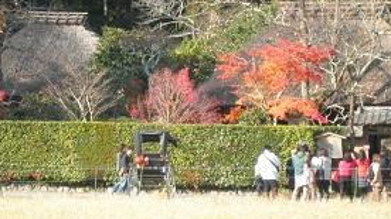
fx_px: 2042
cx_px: 181
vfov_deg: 6.2
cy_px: 79
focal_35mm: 197
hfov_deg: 10.9
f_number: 6.5
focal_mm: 23.5
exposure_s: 1/100
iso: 160
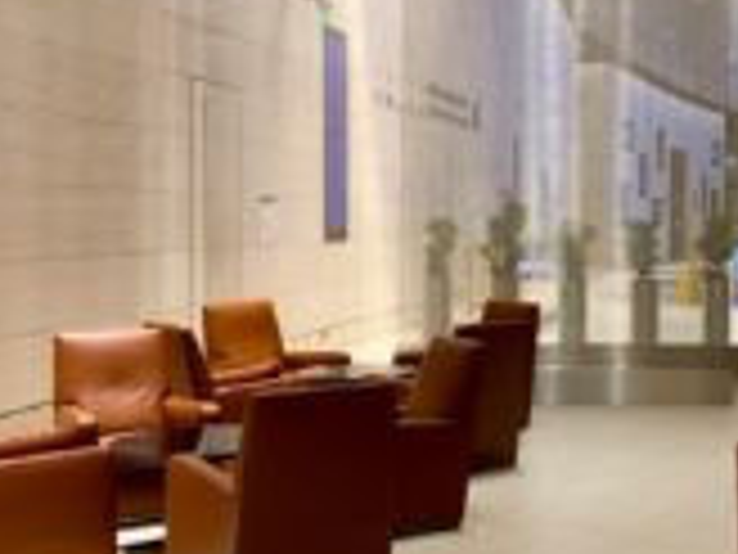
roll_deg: -1.6
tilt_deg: +0.3
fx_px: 1215
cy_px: 257
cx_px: 621
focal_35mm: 57
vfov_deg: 25.7
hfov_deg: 32.6
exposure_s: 1/50
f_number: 1.8
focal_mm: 4.25
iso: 200
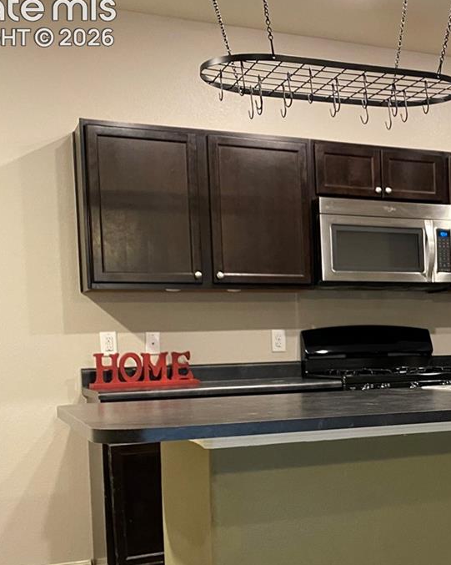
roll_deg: +1.4
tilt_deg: -4.0
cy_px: 393
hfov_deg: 26.1
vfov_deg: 34.3
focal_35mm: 54
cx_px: 488
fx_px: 902
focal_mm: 4.25
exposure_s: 1/40
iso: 400
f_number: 1.8
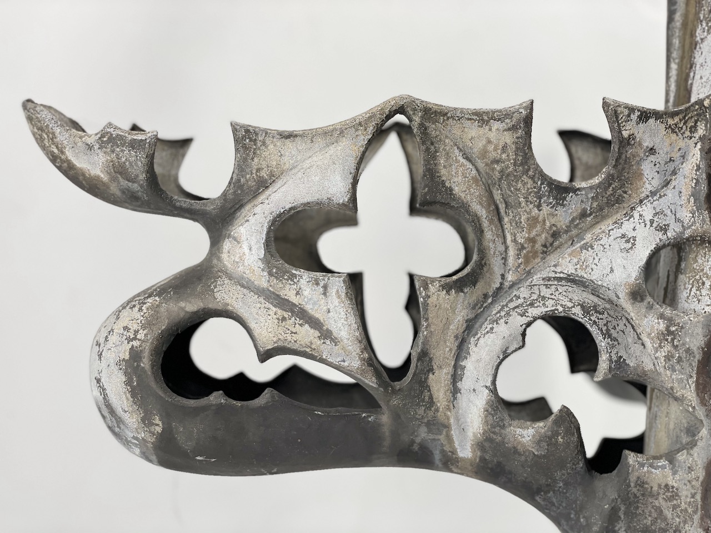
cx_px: 356
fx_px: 1068
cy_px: 266
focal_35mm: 52
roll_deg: -1.3
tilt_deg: +2.4
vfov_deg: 28.0
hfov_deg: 36.8
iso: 25
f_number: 2
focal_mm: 6
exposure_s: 1/125
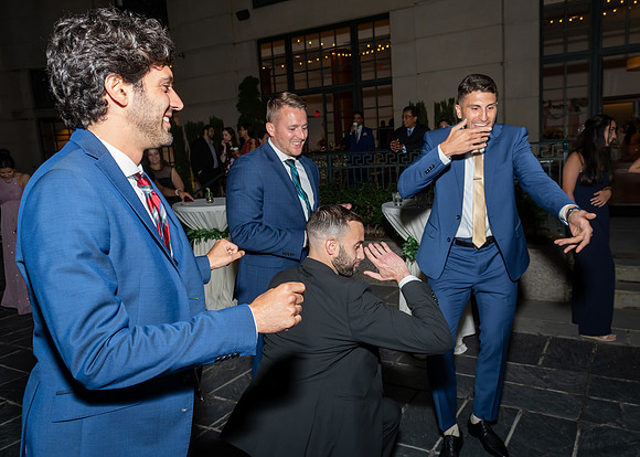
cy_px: 228
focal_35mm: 27
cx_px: 343
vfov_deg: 50.4
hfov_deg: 66.7
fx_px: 486
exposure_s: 1/250
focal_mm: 17
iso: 500
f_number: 5.6
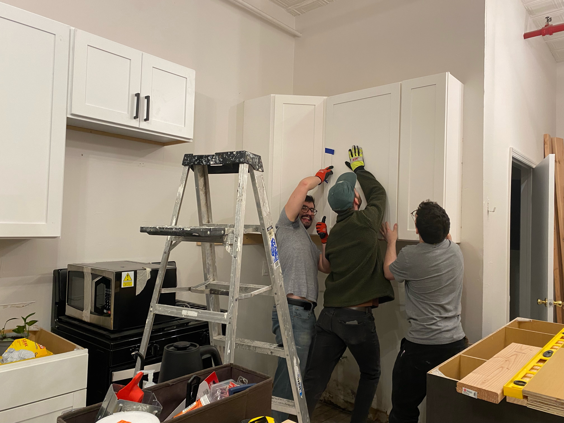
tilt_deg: +4.4
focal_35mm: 26
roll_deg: -2.1
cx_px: 282
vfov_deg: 53.1
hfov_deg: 67.3
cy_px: 212
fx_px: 424
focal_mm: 4.25
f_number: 1.8
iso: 125
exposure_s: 1/60
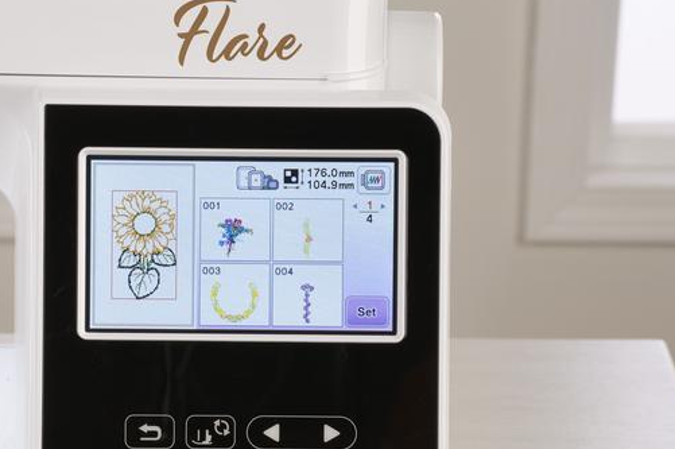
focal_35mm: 180
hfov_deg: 11.4
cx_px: 232
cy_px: 311
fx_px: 3368
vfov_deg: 7.6
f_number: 13
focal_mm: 75
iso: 100
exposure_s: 1/2.5
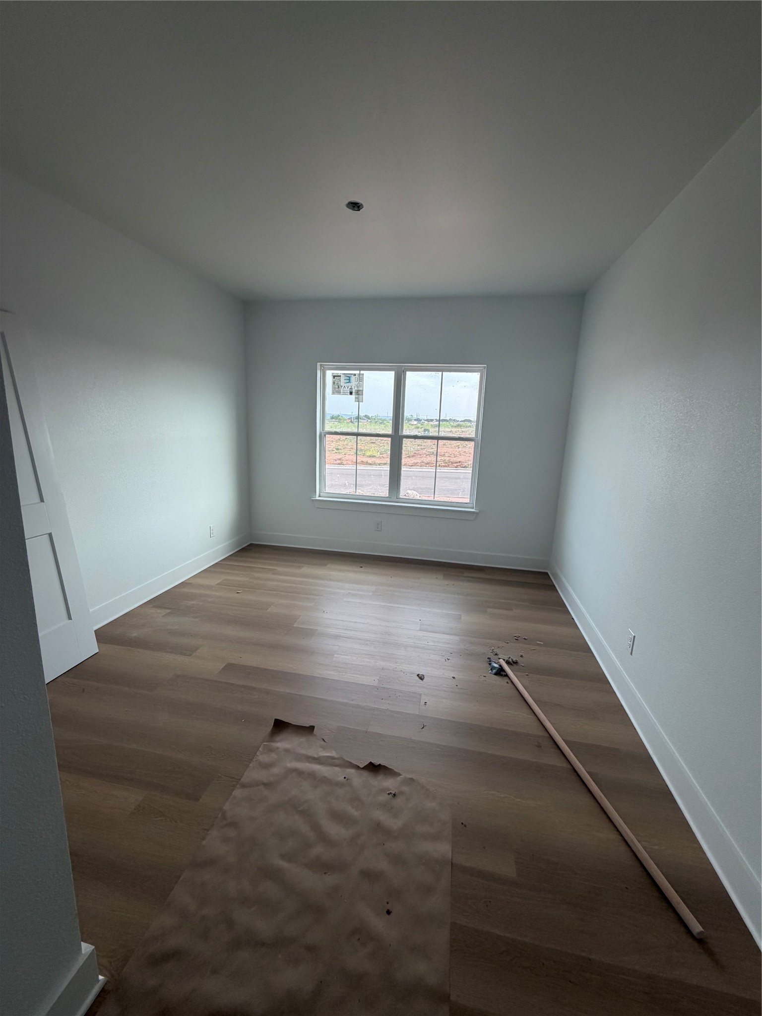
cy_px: 508
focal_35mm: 14
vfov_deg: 102.1
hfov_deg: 85.7
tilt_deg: -11.6
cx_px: 381
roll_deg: -2.8
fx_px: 411
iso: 125
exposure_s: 1/121
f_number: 2.2
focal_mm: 2.22
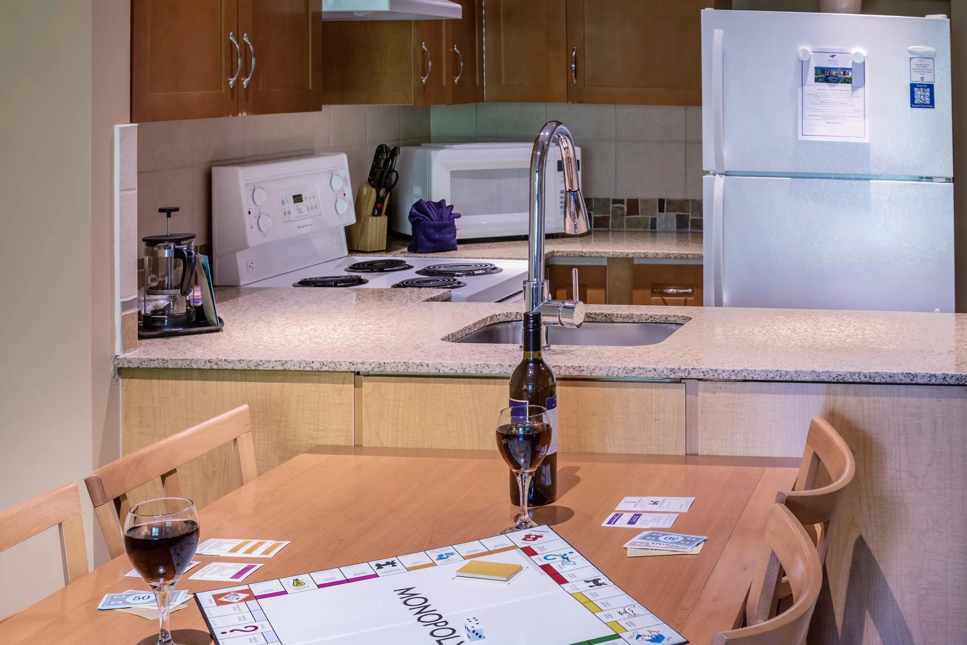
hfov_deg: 42.7
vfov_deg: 29.2
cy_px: 388
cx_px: 482
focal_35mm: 46
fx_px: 1236
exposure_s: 1/1.67
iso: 160
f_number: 10
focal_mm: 35
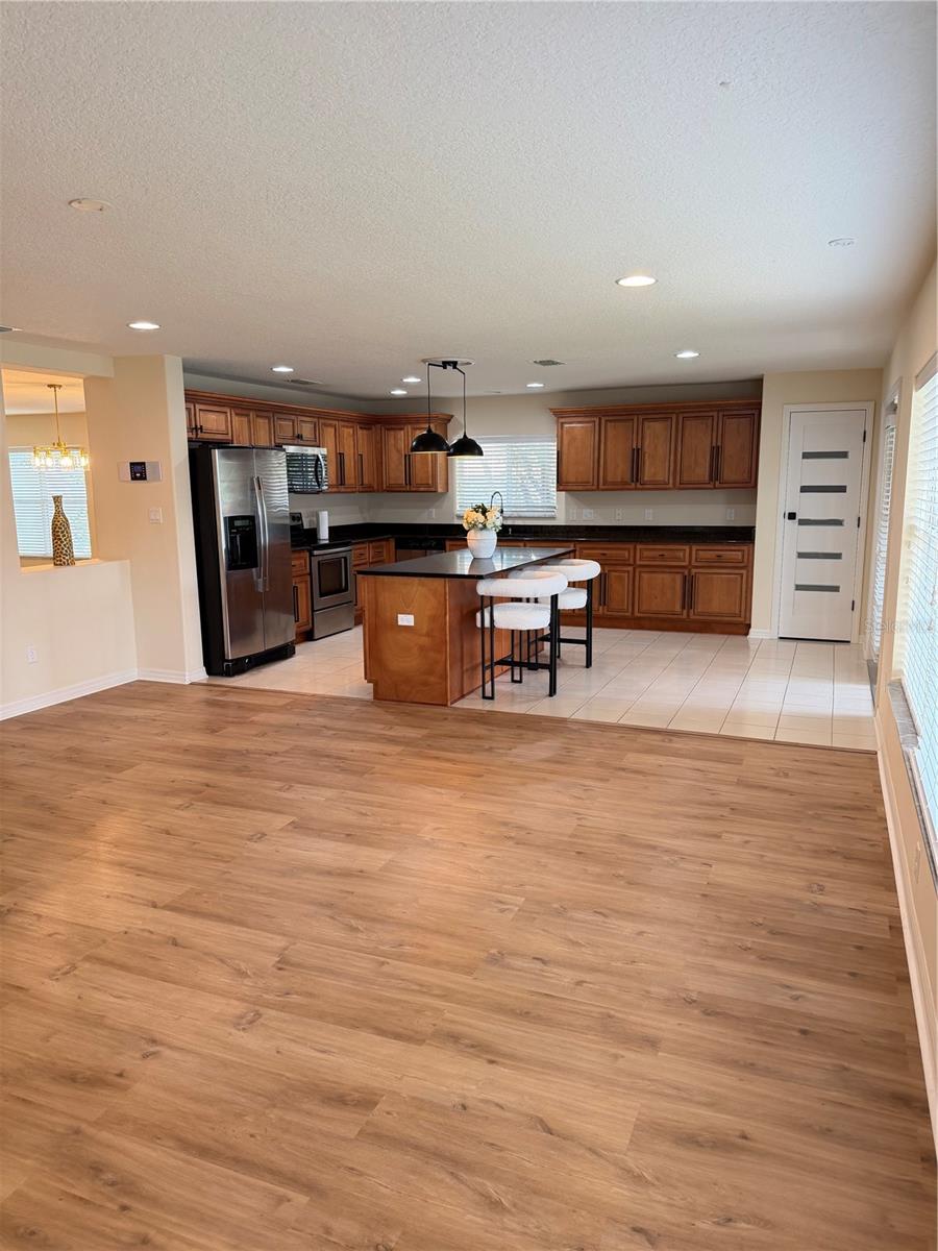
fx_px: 867
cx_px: 469
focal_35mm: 24
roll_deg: +0.2
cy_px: 626
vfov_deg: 71.6
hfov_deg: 56.8
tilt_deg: -10.3
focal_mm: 6.76
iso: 160
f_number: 1.78
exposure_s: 1/60
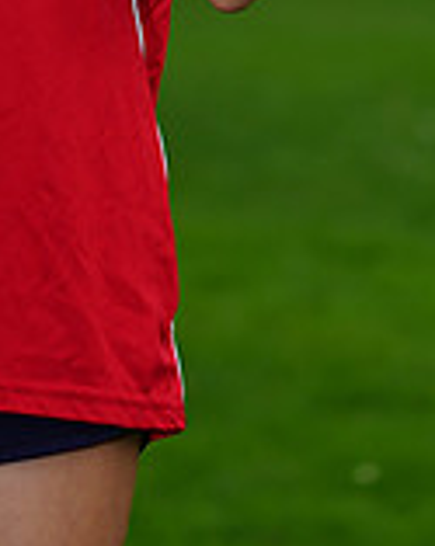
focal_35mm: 584
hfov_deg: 2.6
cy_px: -386
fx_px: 9426
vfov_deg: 3.3
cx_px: 52
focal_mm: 168
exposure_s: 1/250
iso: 200
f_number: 5.6
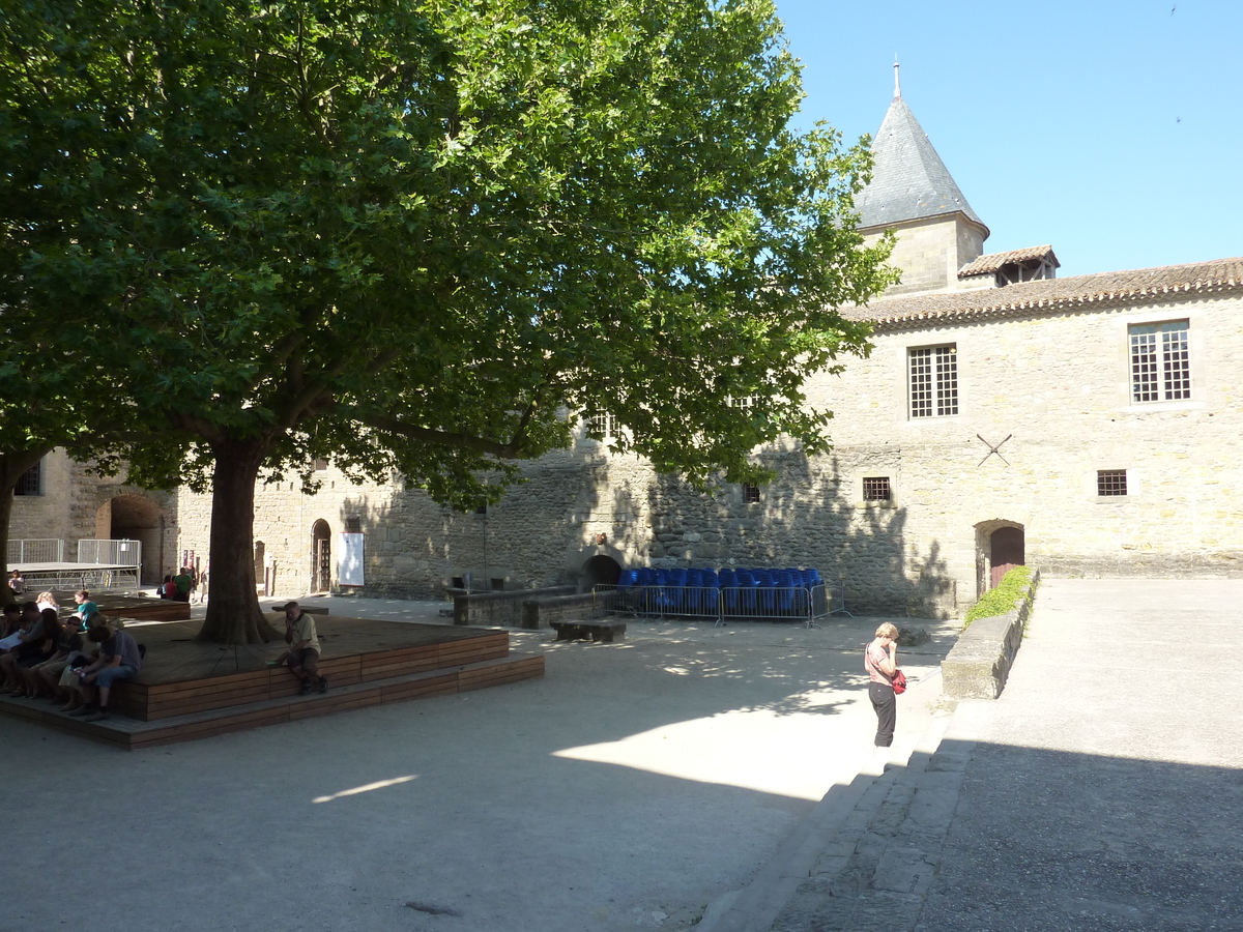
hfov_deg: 69.4
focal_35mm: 25
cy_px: 466
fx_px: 898
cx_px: 622
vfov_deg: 54.9
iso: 125
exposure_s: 1/250
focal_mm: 4.1
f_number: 4
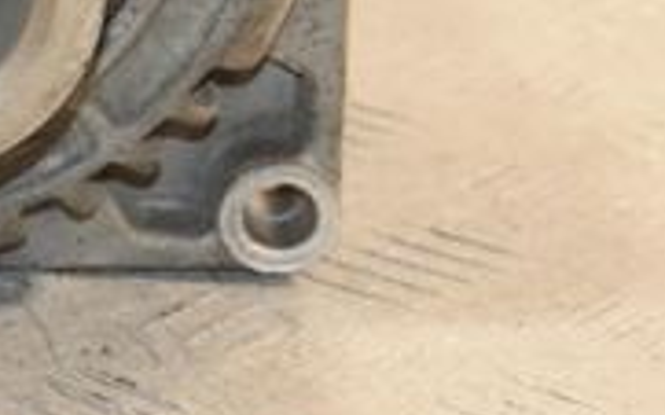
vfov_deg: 4.2
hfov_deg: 6.7
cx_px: -158
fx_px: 5671
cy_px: -286
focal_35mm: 313
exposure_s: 1/160
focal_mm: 58
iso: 1600
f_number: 5.6
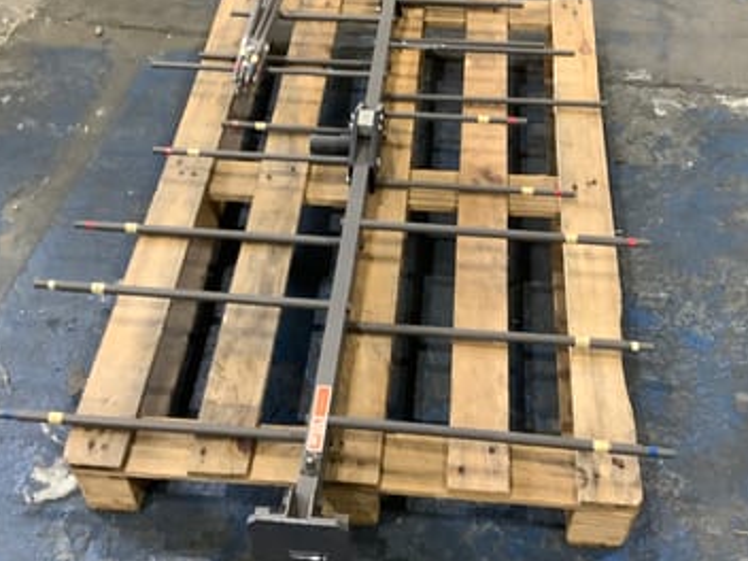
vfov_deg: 32.8
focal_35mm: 44
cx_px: 378
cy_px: 250
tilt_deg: -46.9
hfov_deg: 42.9
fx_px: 951
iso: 320
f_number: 2.4
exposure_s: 1/50
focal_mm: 3.3
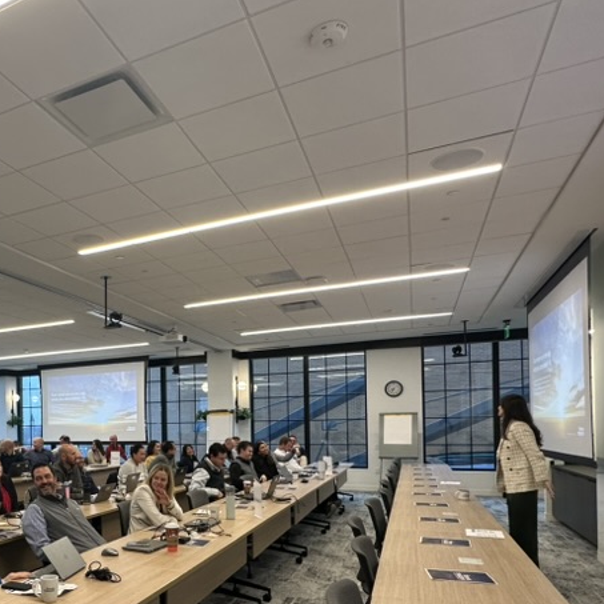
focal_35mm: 28
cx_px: 108
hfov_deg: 53.0
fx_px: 553
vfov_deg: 55.6
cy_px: 423
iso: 160
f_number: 2.2
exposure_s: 1/120
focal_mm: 2.22
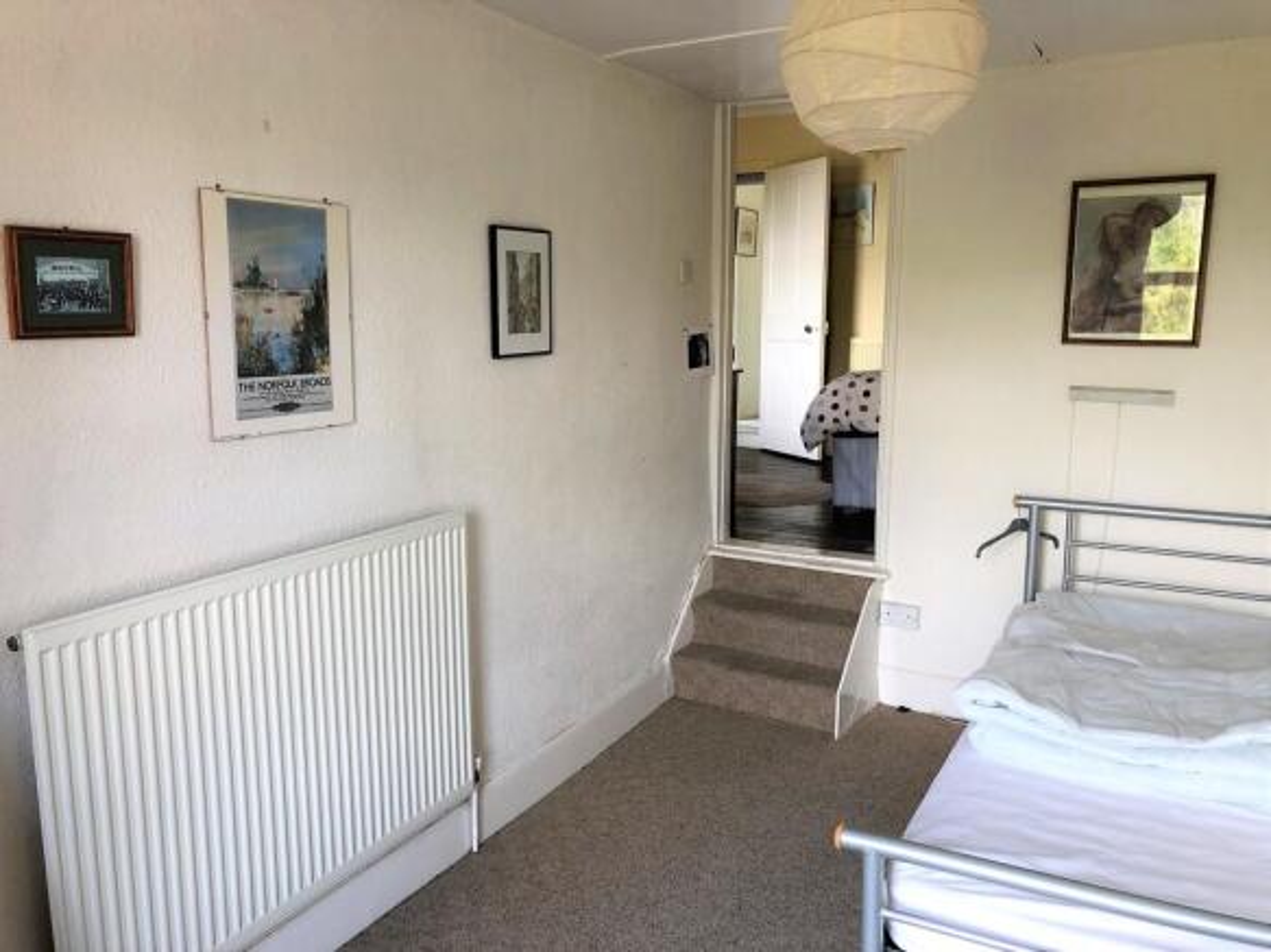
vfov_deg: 49.7
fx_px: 1028
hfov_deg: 63.5
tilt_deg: -9.0
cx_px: 636
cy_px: 476
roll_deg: +0.3
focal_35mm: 28
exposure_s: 1/30
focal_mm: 3.99
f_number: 1.8
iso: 20
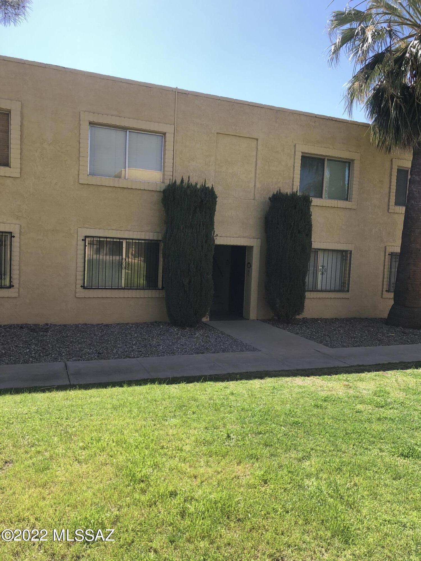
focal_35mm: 28
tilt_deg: -4.5
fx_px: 454
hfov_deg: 49.7
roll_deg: -3.2
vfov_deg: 63.4
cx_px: 210
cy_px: 280
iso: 20
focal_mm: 3.99
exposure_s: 1/787
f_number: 1.8
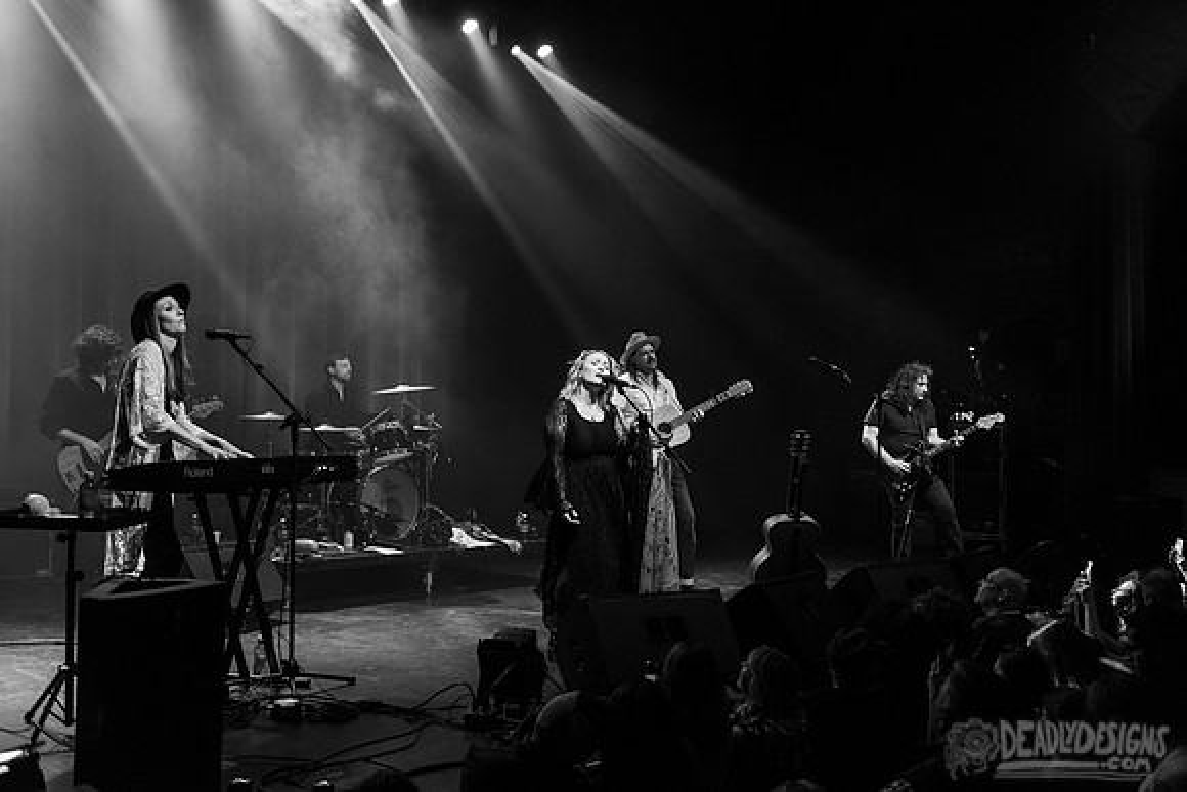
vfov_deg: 36.9
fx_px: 1187
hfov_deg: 53.1
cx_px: 594
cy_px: 396
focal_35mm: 36
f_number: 3.2
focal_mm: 36
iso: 2500
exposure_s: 1/125
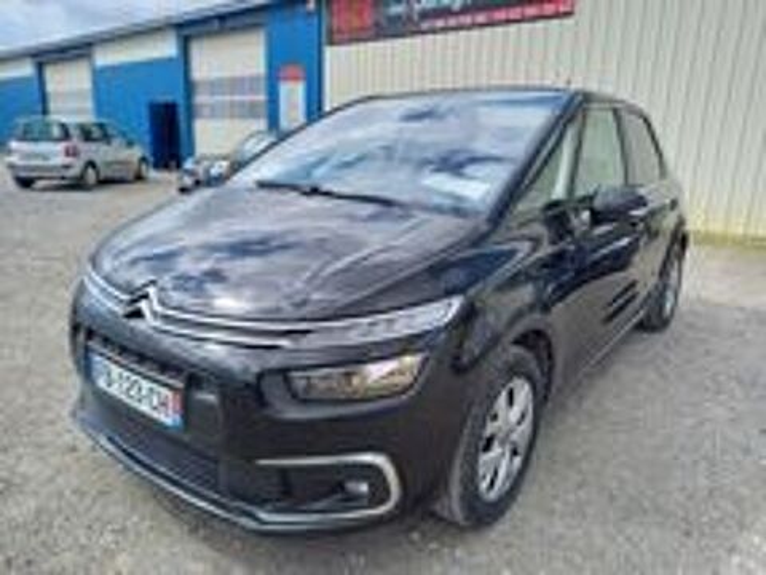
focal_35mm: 25
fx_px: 553
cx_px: 383
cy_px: 288
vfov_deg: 54.9
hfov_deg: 69.4
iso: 50
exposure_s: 1/501
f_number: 1.8
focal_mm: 4.65
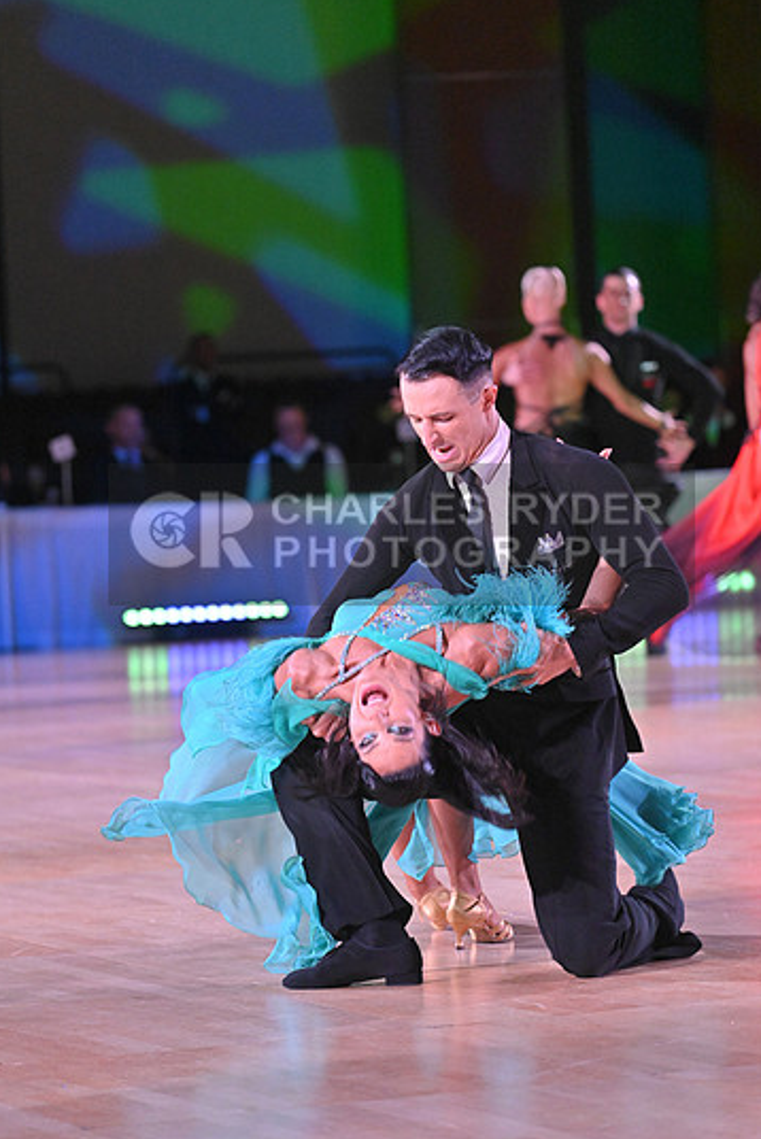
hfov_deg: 7.9
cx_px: 403
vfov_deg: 11.9
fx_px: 5478
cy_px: 536
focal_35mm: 173
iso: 4000
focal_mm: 160
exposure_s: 1/400
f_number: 4
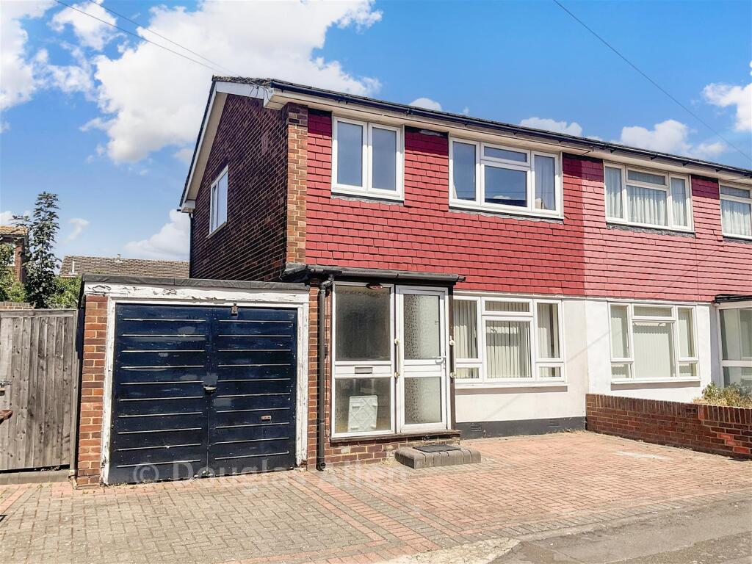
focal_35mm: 29
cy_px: 282
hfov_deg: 61.7
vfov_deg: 48.2
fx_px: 630
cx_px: 376
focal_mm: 3
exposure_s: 1/3000
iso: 16
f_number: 1.8
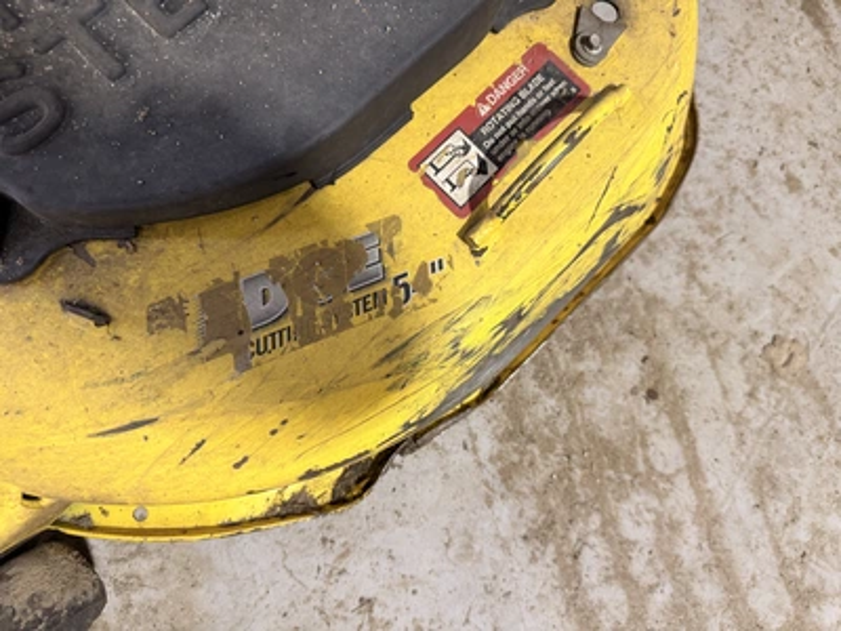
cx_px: 420
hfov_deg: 71.6
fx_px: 583
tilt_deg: -74.9
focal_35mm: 24
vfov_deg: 56.8
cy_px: 316
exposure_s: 1/60
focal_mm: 6.76
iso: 200
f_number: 1.78
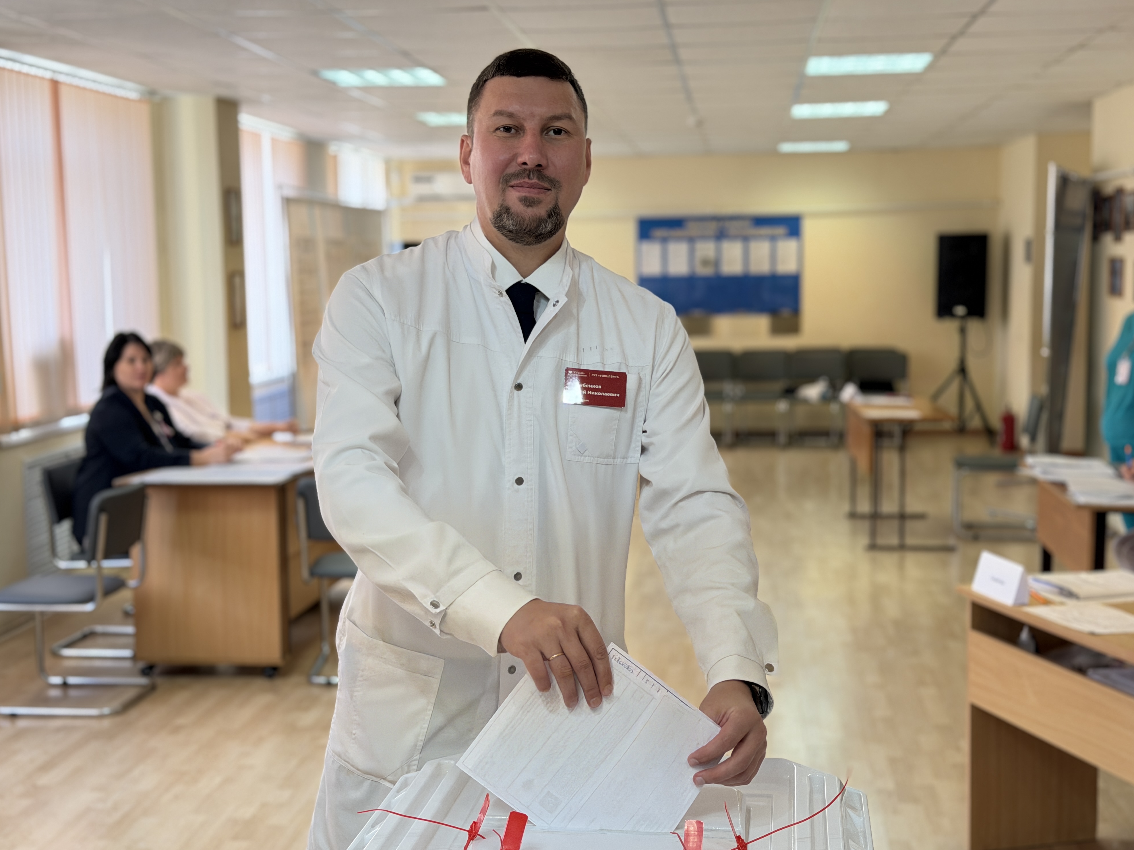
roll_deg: +0.7
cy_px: 431
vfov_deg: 29.7
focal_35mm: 49
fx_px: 1605
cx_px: 567
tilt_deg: -6.6
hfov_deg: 38.9
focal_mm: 6.76
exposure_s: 1/100
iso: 125
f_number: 1.78
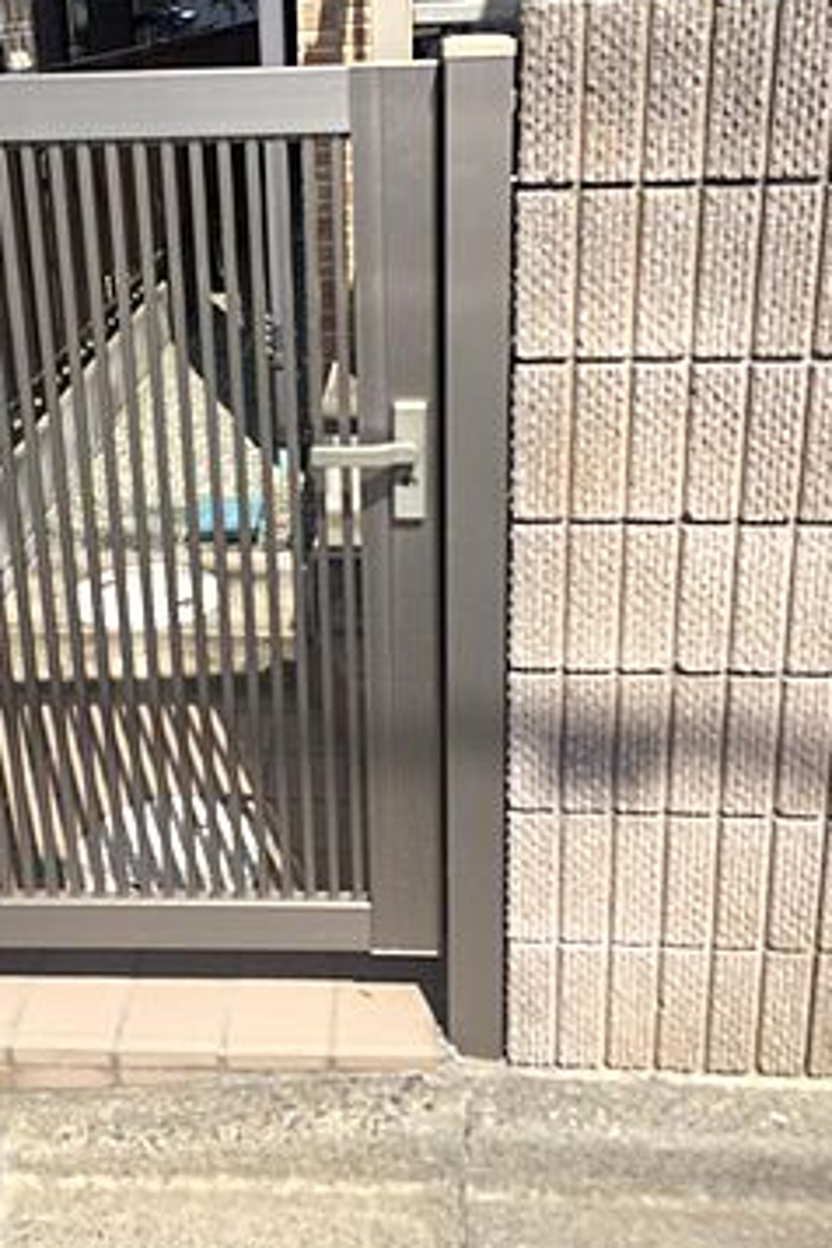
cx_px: 311
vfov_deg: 45.9
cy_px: 458
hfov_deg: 31.7
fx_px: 1456
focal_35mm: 42
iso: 32
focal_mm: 4.12
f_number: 2.2
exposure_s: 1/1580
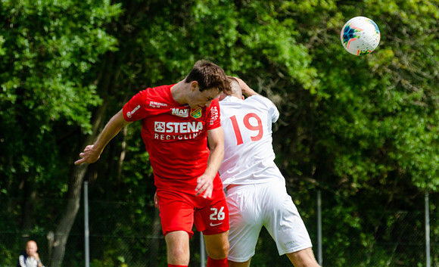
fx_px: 4988
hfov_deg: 5.0
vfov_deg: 3.1
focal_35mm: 420
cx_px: 164
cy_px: 88
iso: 220
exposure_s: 1/800
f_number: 5.3
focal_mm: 210
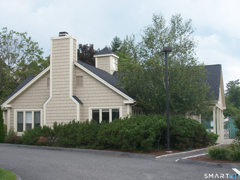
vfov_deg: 27.0
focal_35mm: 54
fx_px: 374
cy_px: 90
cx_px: 120
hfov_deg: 35.5
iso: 80
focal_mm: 9.7
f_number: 4
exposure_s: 1/160
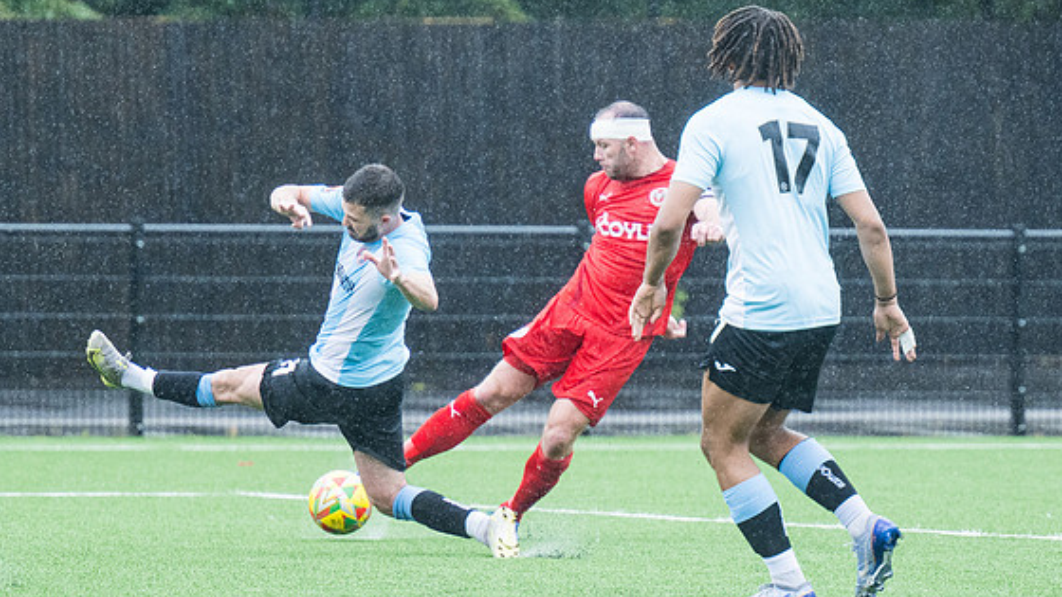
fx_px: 13658
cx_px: 589
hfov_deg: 4.5
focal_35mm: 485
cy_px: 197
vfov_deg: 2.5
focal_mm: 210
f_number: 4
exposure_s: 1/1600
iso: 1000
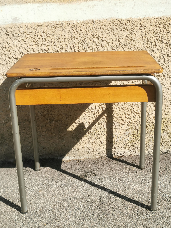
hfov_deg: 28.6
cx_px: 86
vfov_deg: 37.5
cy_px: 114
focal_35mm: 51
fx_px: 336
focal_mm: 5.58
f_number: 1.8
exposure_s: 1/2849
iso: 50
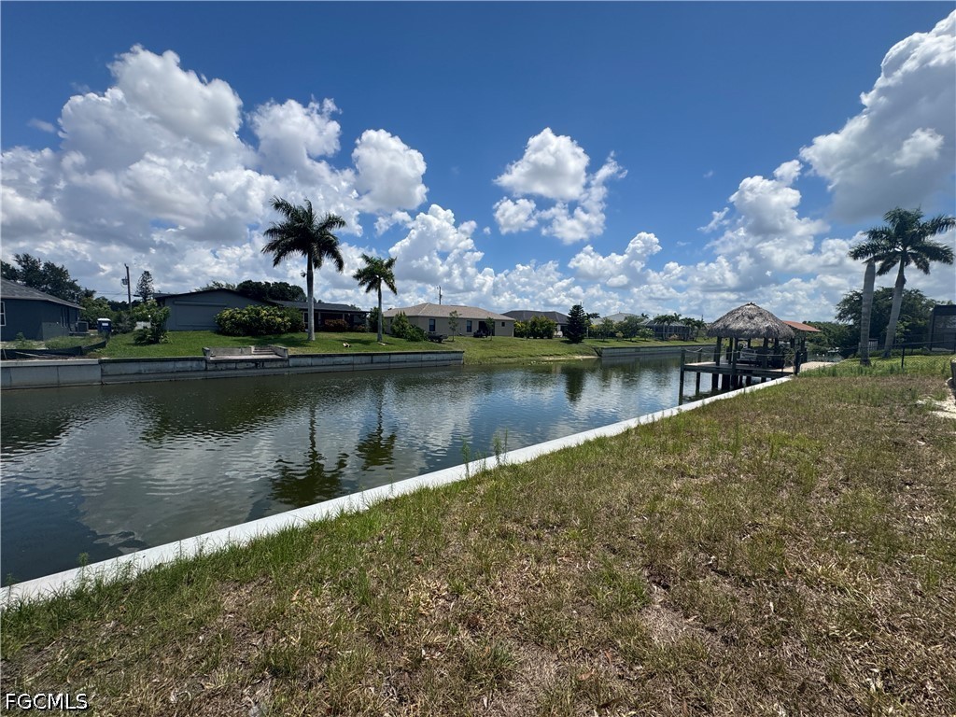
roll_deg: -1.6
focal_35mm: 14
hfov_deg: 102.1
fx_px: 387
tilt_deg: -5.6
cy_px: 358
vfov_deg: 85.7
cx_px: 478
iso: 50
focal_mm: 2.22
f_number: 2.2
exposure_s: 1/2985
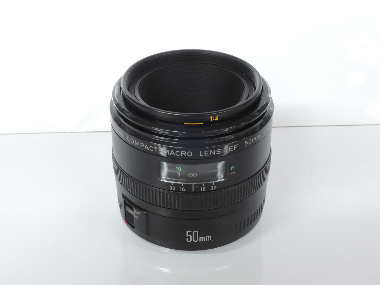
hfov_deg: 34.9
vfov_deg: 26.6
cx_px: 190
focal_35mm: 55
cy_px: 142
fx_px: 604
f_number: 8
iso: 800
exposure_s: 1/15
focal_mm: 11.8
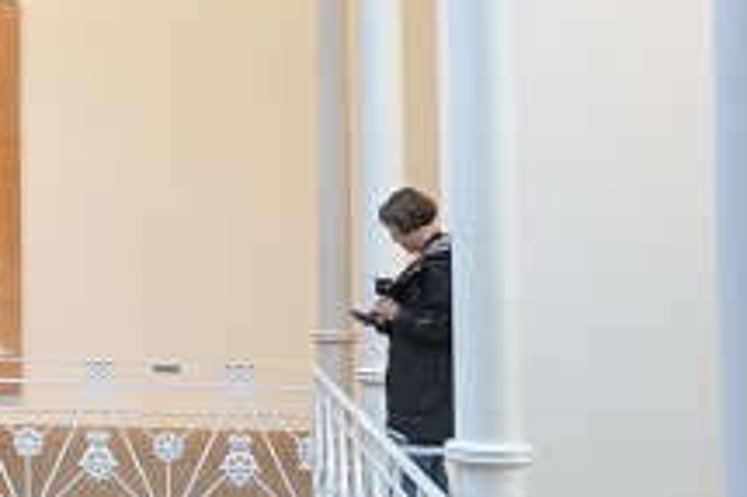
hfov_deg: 17.2
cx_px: -351
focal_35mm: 108
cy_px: 42
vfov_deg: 12.6
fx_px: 2239
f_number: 5
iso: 320
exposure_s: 1/6
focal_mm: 24
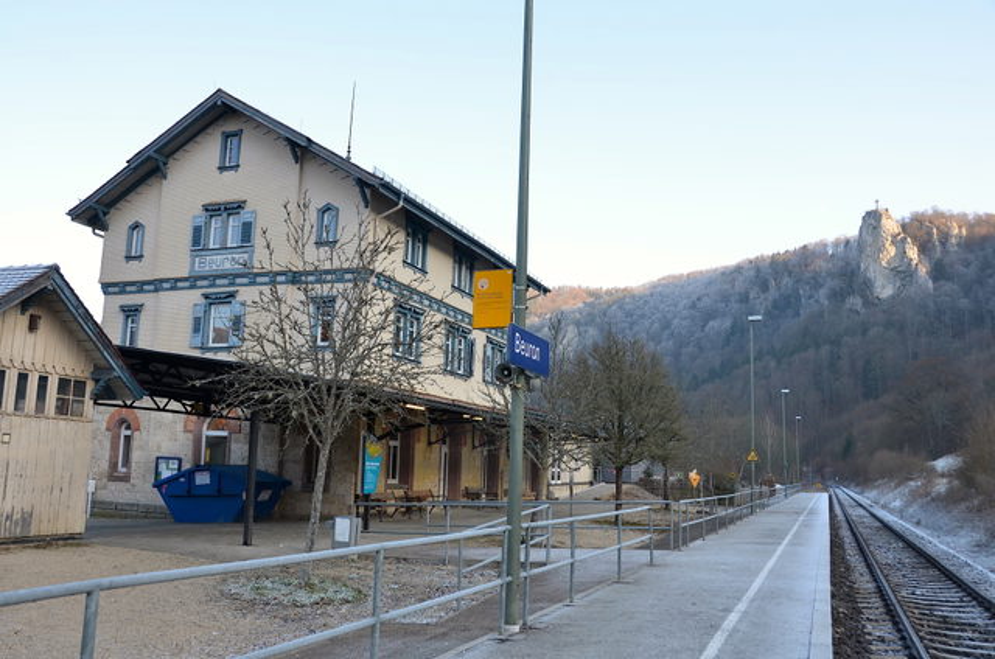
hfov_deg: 57.3
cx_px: 498
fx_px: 910
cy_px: 330
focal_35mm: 33
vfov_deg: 39.8
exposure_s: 1/160
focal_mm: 22
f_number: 6.3
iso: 200
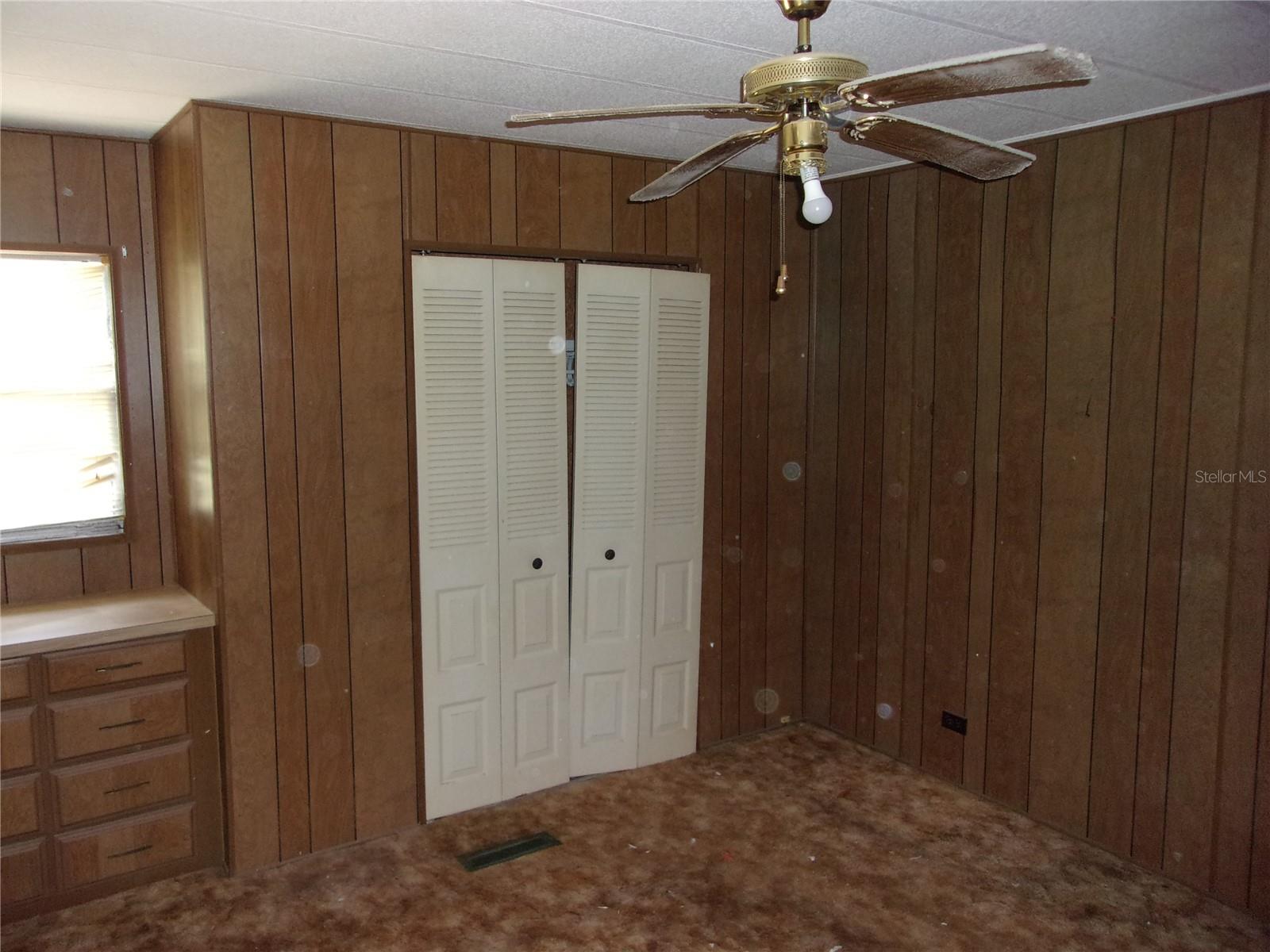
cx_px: 635
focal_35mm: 27
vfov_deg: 51.4
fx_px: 991
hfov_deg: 65.3
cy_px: 476
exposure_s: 1/34
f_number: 3
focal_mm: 4.9
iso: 250
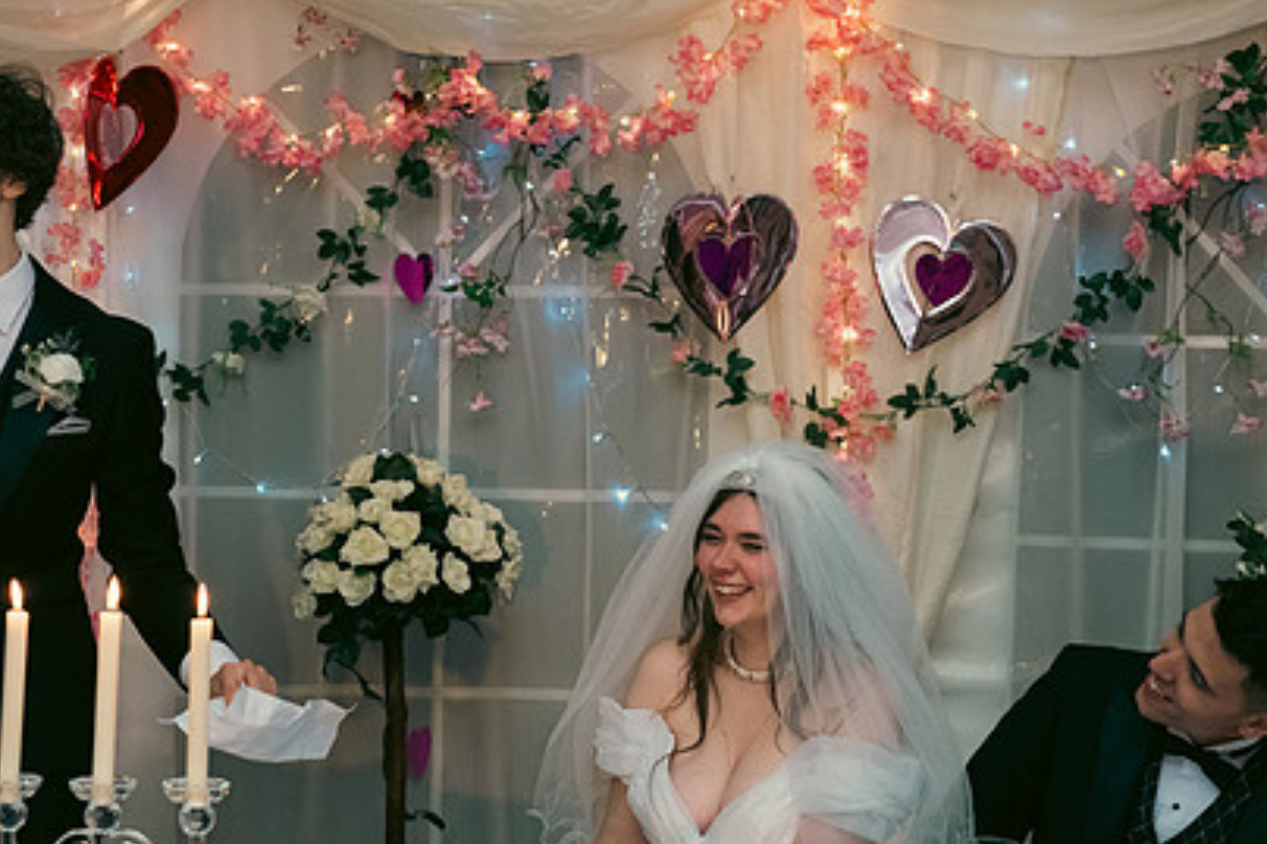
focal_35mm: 79
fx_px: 2779
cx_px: 543
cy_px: 551
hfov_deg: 25.7
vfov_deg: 17.2
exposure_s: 1/160
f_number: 3.5
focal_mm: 55
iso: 800
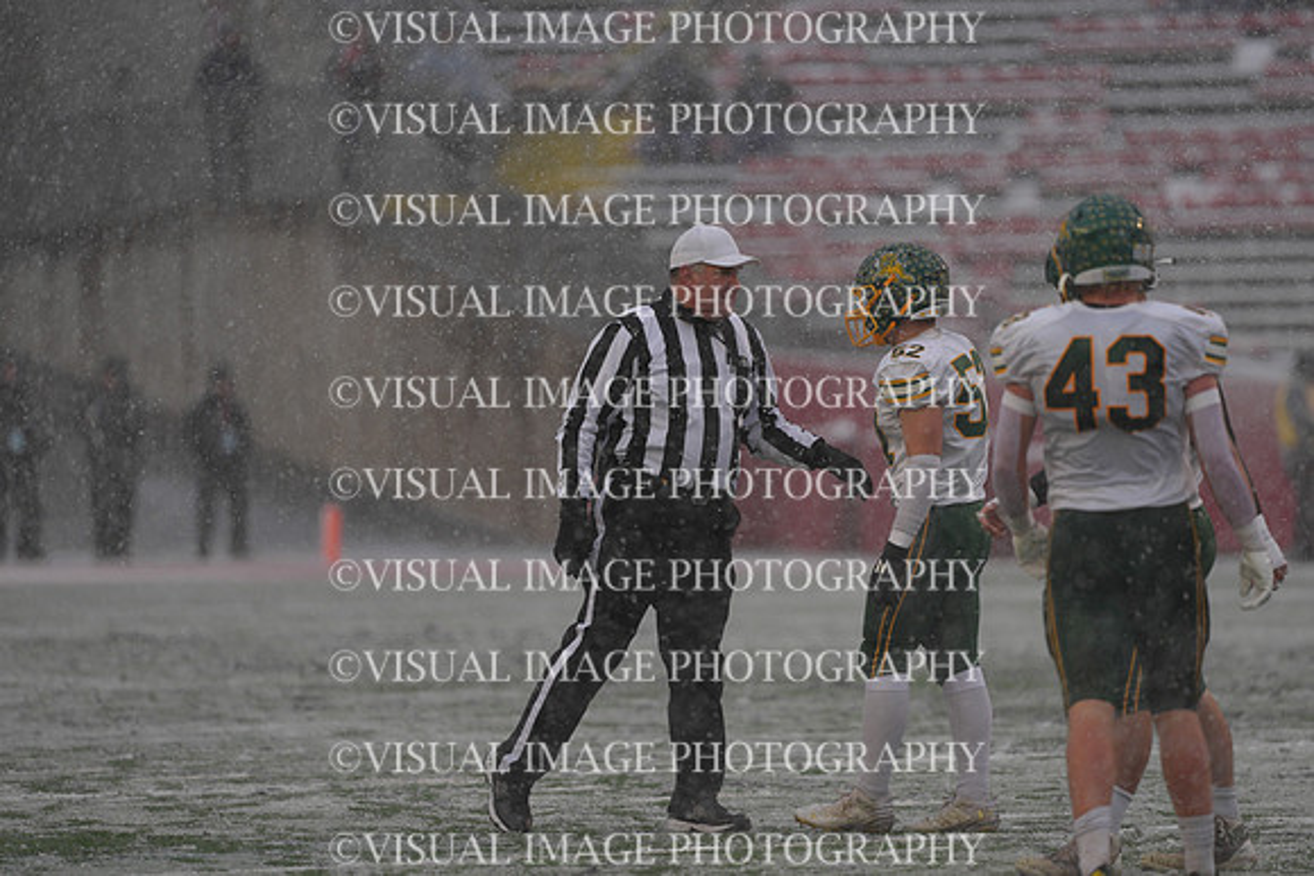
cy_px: 438
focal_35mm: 300
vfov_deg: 4.6
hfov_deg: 6.9
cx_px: 657
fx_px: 10952
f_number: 2.8
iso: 320
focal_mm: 300
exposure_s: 1/1600
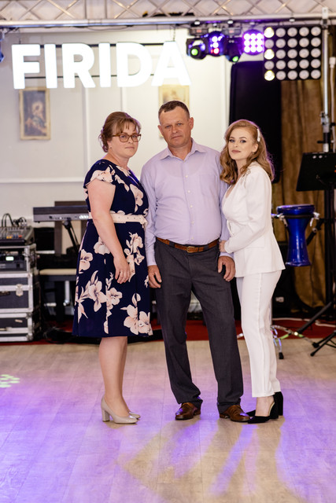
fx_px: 1791
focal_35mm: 128
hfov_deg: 10.7
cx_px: 168
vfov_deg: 16.0
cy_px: 252
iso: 320
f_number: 2.2
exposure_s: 1/160
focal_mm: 85
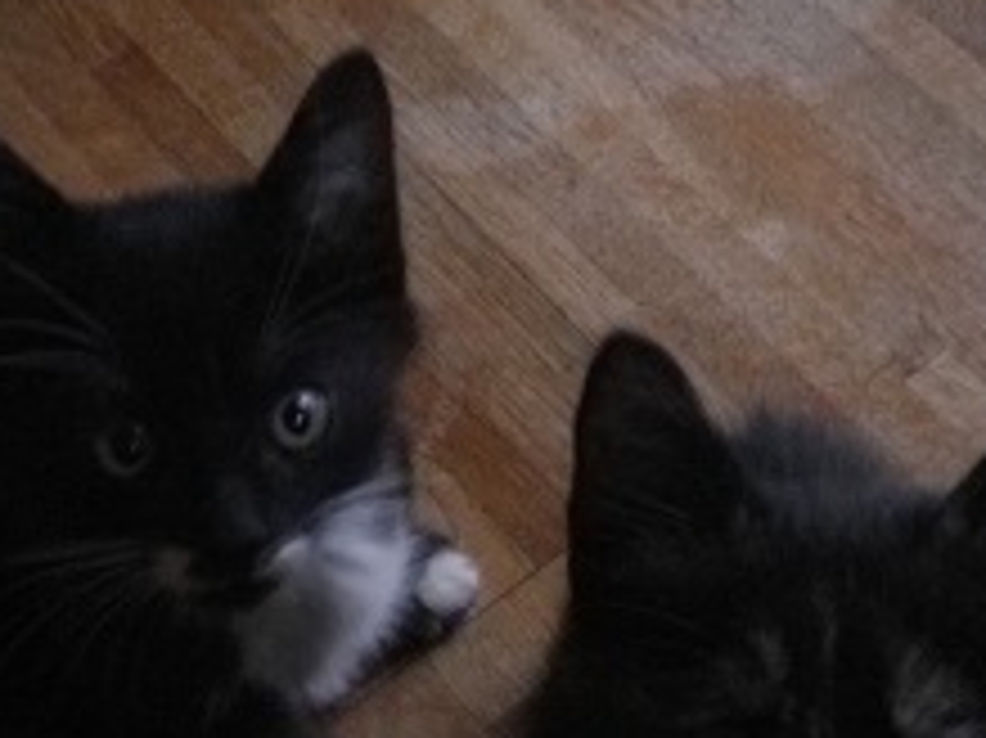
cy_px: 634
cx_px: 585
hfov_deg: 30.2
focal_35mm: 64
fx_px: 1822
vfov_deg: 22.5
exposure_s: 1/4
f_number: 3.9
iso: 800
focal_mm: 6.36
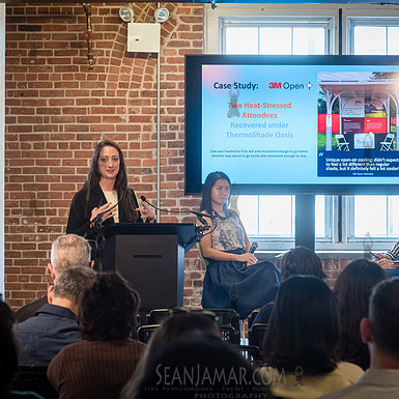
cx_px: 228
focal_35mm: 132
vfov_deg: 13.2
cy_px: 200
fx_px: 1721
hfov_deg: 13.2
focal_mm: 100
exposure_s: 1/200
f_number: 5.6
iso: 2500
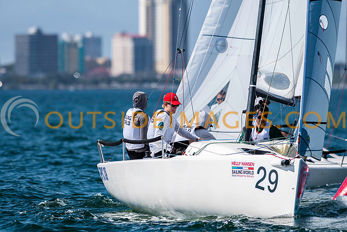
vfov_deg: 2.7
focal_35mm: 511
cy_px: 125
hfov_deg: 4.0
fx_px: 4927
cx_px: 152
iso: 200
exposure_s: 1/4000
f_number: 5
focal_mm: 300
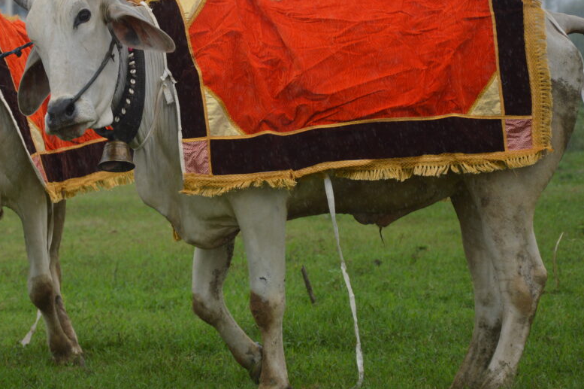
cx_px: 144
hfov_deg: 9.1
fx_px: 3680
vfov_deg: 6.0
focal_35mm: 227
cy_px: 142
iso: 200
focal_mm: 98
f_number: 5.6
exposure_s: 1/640
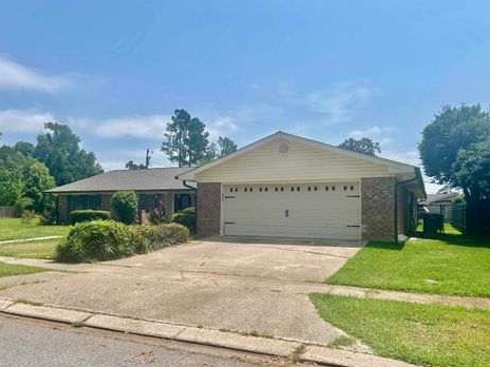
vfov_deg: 49.7
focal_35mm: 28
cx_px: 248
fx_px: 396
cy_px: 197
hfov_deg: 63.4
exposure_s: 1/6211
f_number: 1.5
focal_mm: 5.7
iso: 50
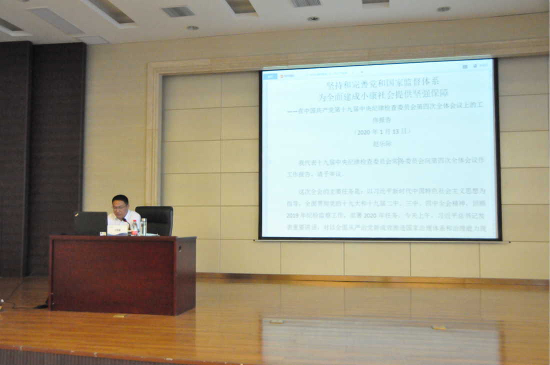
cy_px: 182
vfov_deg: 39.9
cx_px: 275
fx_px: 503
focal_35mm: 33
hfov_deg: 57.3
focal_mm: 22
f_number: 3.8
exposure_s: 1/320
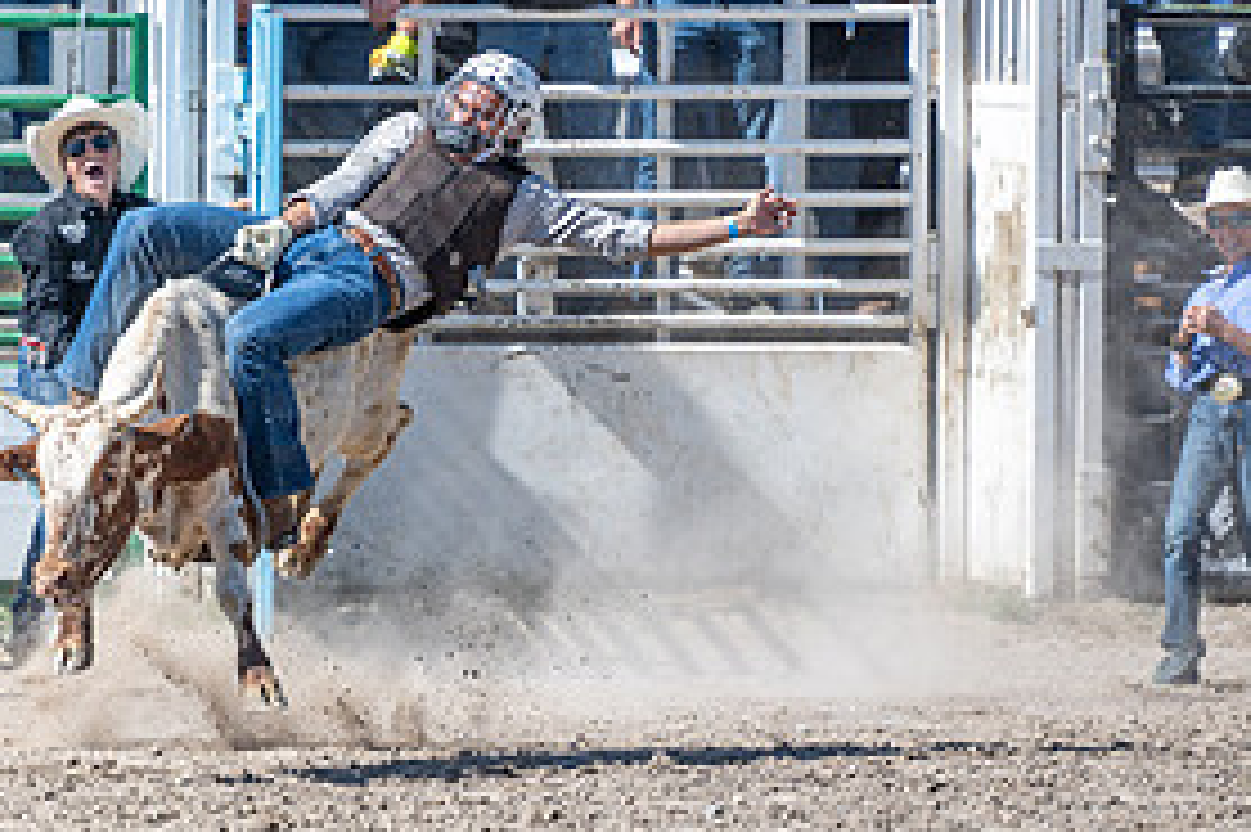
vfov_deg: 2.8
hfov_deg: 4.2
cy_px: 482
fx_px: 17017
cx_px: 56
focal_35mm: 490
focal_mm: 200
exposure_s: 1/1250
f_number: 2.8
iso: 40
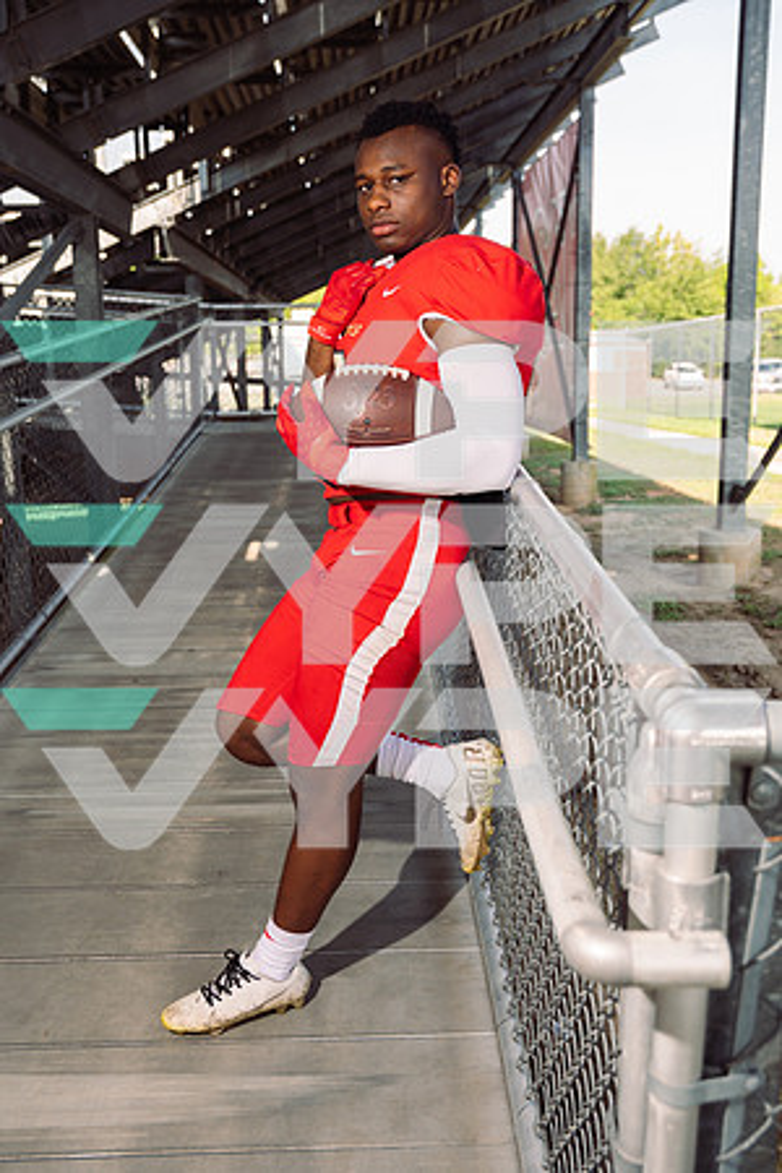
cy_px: 586
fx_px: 1238
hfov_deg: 35.1
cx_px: 391
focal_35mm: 38
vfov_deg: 50.7
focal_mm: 38
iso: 125
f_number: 5
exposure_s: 1/250
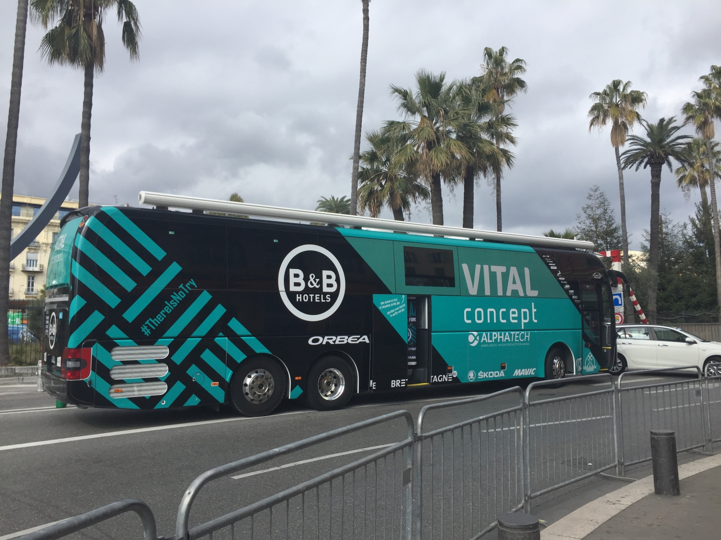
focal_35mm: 29
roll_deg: +0.8
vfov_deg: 48.2
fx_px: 604
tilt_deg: +7.4
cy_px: 270
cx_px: 360
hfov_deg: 61.7
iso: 32
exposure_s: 1/1464
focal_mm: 4.15
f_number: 2.2
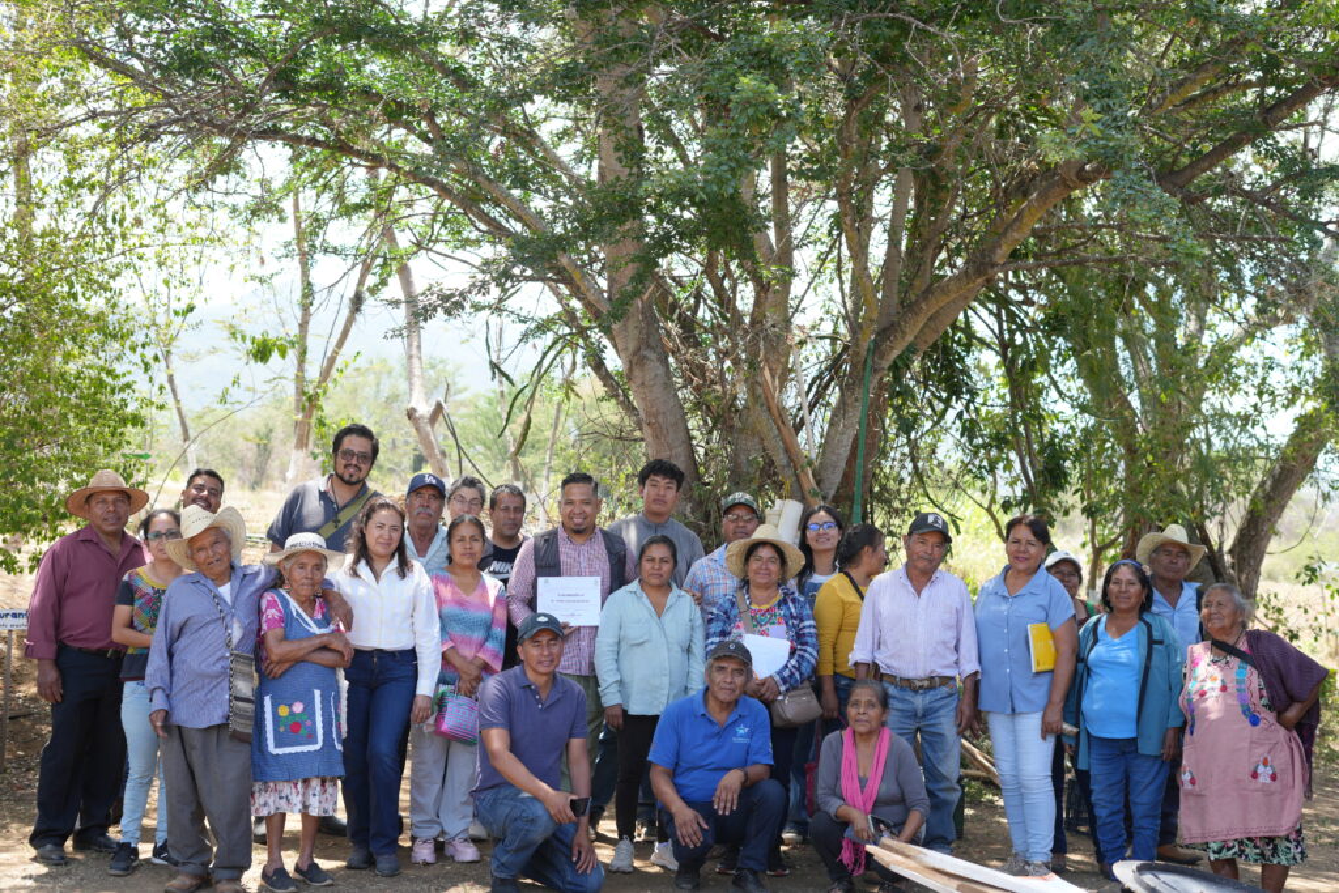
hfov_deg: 39.6
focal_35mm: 50
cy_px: 446
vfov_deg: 27.0
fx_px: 1860
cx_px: 670
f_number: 4
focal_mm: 50
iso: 125
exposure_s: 1/160
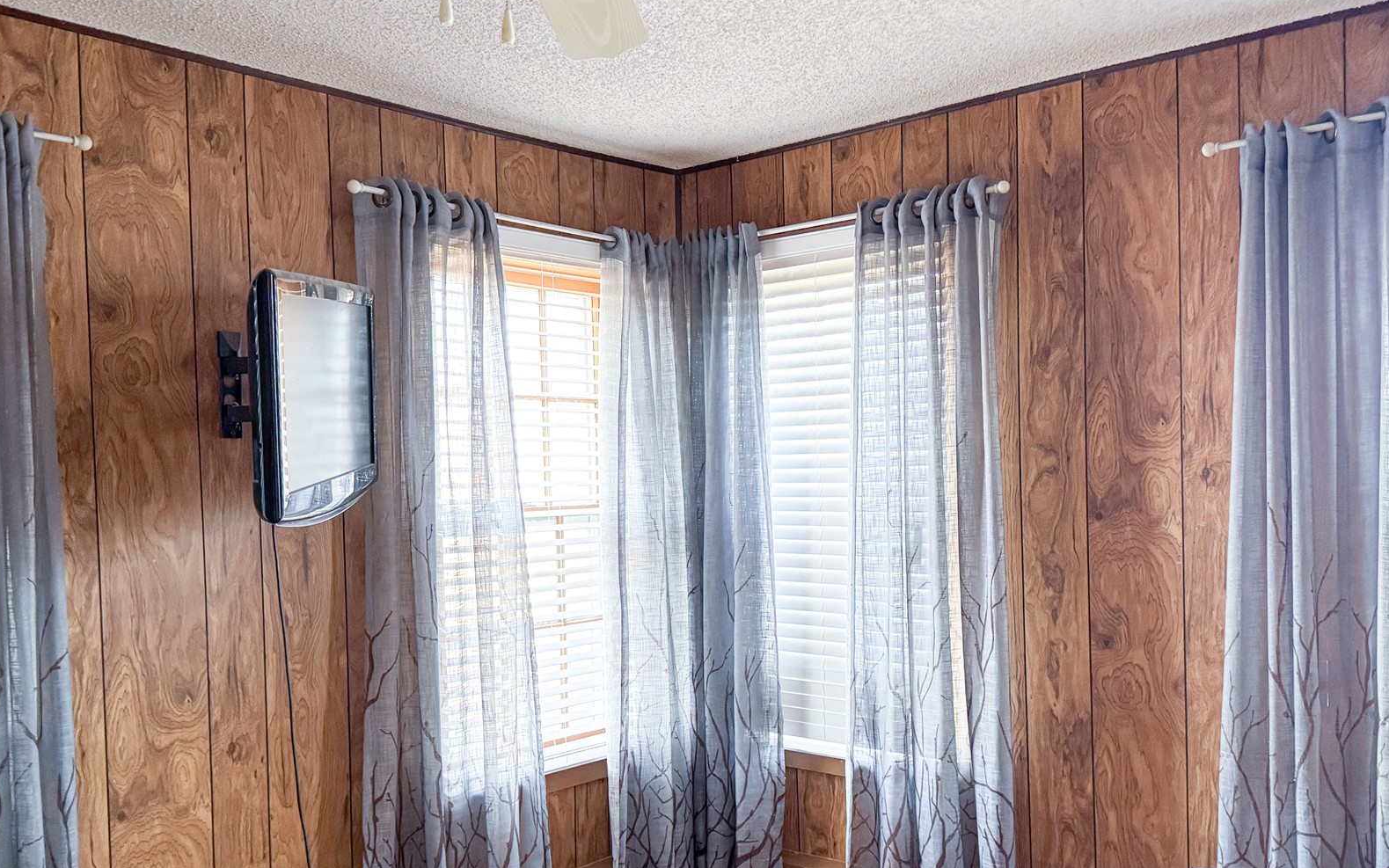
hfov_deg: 58.1
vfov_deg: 38.2
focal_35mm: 33
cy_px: 525
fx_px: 1249
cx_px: 693
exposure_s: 1/60
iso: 500
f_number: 1.78
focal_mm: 6.76
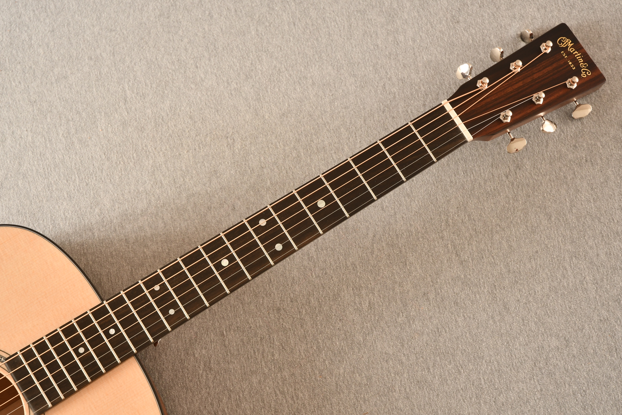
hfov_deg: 26.0
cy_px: 208
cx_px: 311
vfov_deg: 17.5
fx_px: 1348
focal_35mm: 78
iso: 200
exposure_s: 1/50
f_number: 5
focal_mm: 52
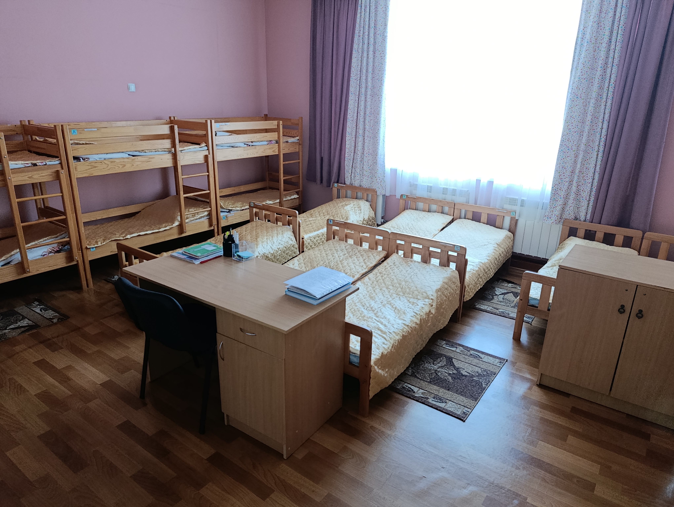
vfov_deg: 59.0
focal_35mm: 23
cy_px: 254
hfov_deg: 73.8
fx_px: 448
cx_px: 337
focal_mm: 6.11
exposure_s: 1/100
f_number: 1.65
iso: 1200
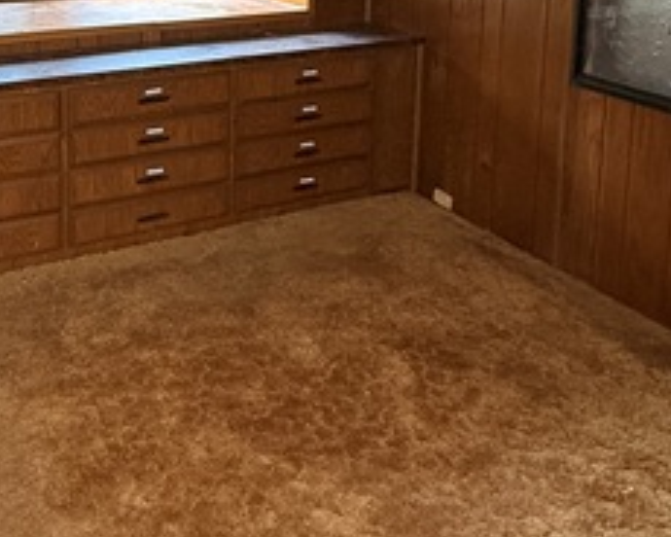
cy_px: -44
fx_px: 755
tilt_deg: -6.0
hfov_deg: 45.4
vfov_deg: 34.3
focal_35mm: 38
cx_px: 128
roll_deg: -0.8
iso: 320
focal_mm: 2.22
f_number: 2.2
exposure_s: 1/64
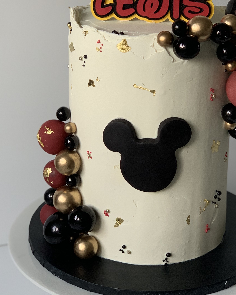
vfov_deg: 19.9
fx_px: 838
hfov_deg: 16.0
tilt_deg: -20.1
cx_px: 143
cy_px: 98
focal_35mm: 96
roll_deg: -1.5
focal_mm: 6
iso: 80
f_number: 2.4
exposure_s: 1/122
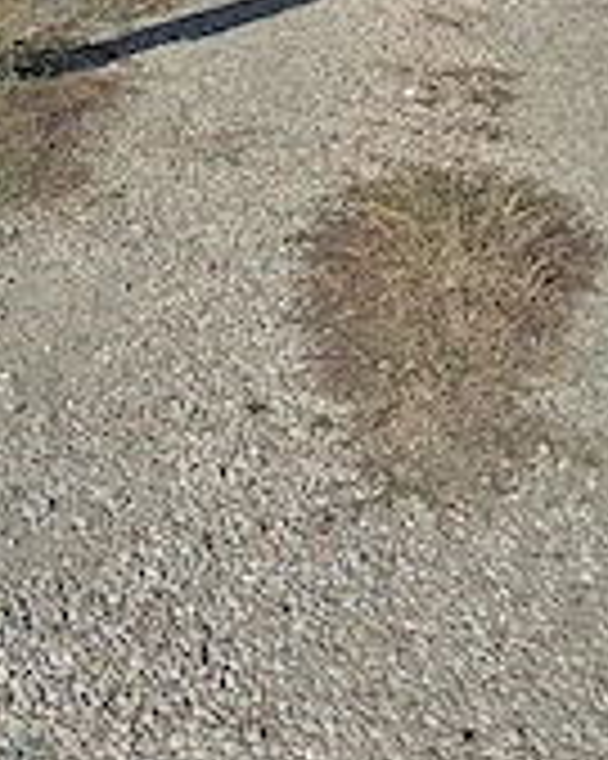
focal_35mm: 60
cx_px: 374
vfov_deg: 28.9
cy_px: -49
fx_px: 1351
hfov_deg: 25.3
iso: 103
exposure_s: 1/1218
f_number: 1.8
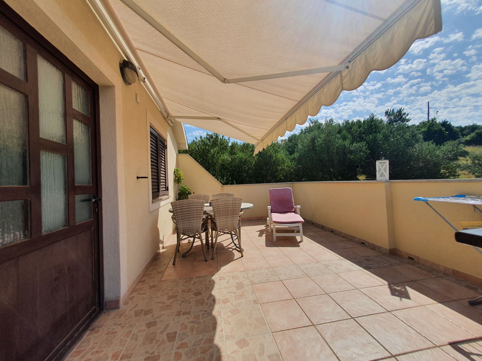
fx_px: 181
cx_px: 241
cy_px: 180
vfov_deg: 89.9
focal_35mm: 13
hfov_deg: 106.2
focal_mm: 1.8
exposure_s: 1/1480
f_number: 2.2
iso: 50
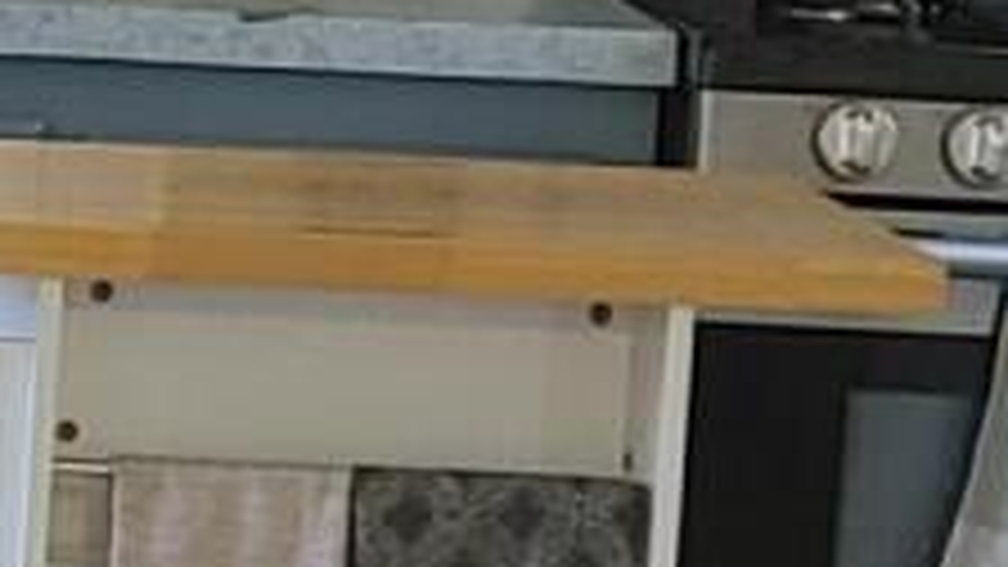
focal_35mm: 302
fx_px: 8072
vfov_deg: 4.0
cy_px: 454
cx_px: -765
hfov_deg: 7.0
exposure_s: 1/60
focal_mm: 5.58
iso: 150
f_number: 1.8
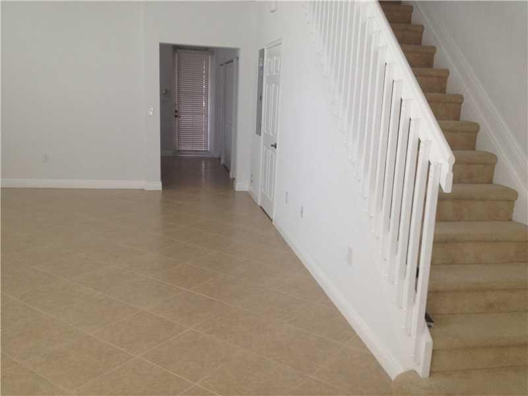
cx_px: 264
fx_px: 534
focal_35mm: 35
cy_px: 198
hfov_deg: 52.6
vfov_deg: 40.7
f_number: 2.4
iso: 80
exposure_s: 1/40
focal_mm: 4.28
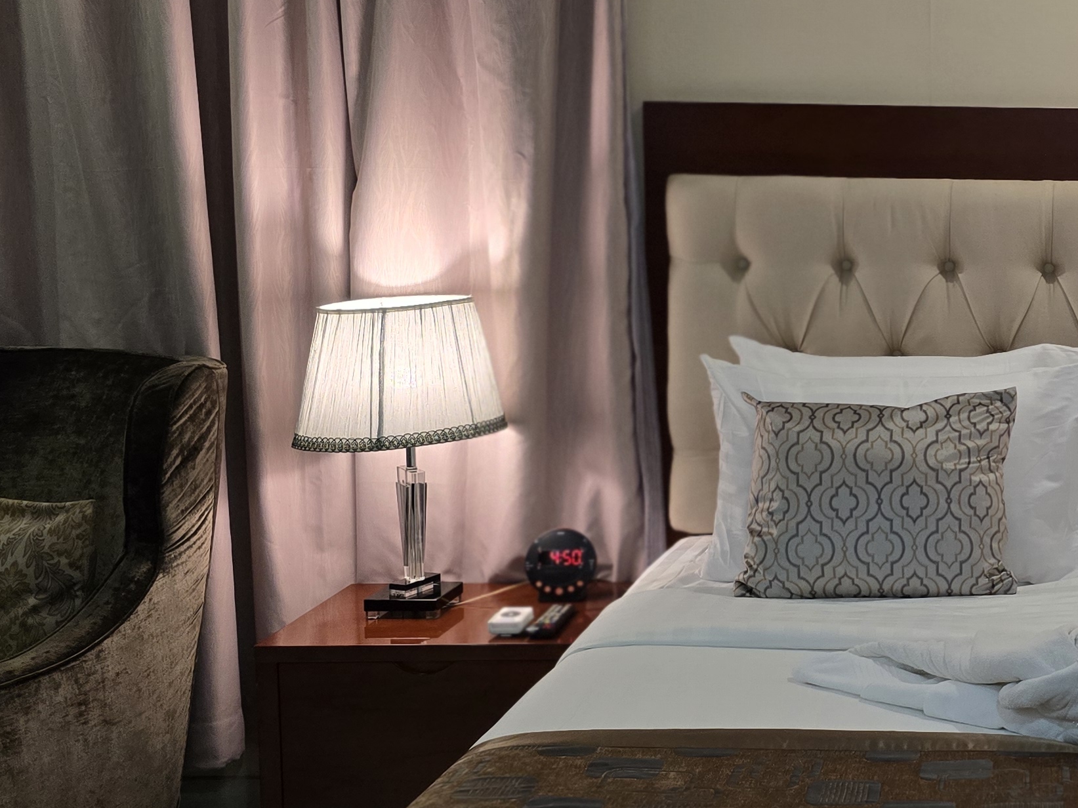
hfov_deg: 31.0
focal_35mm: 56
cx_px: 1150
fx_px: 1744
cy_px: 346
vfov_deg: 26.1
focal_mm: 6.3
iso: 400
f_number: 1.7
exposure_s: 1/100
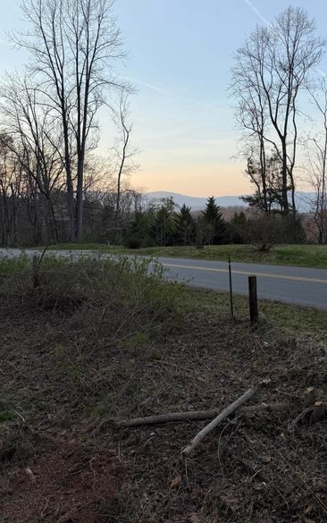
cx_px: 179
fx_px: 413
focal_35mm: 29
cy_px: 238
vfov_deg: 64.5
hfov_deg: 43.1
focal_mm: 6.76
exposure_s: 1/1075
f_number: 1.78
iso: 80
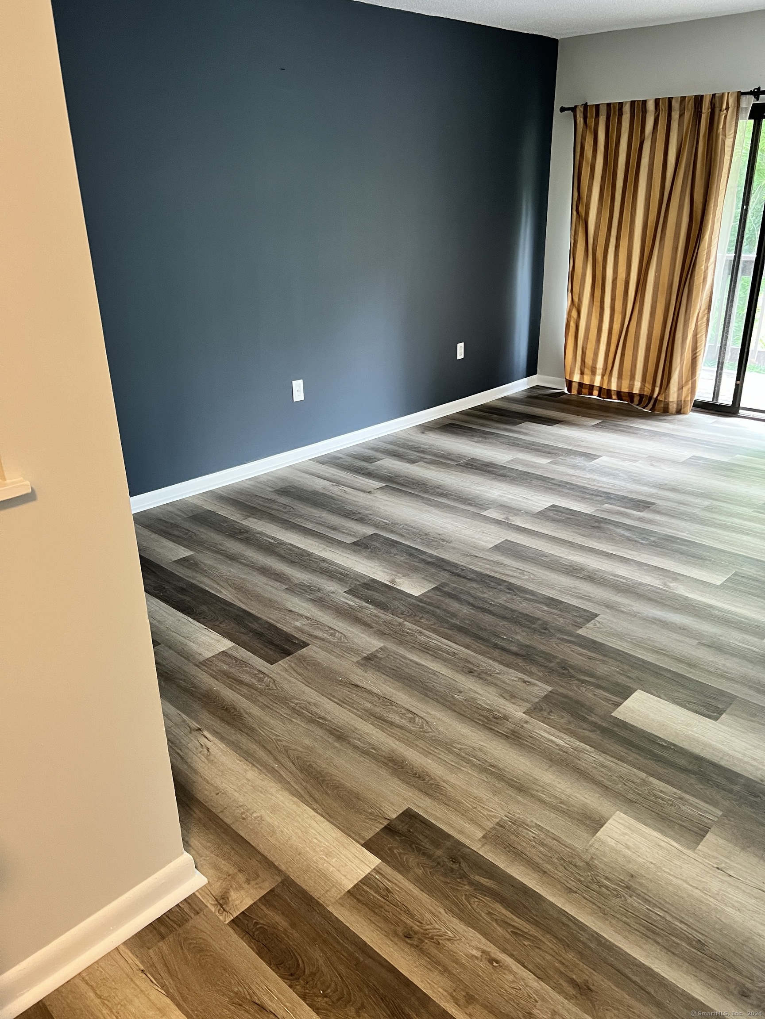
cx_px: 382
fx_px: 766
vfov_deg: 67.3
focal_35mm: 26
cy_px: 510
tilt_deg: -21.4
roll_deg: +1.8
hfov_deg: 53.1
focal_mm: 5.7
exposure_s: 1/60
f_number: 1.5
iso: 250
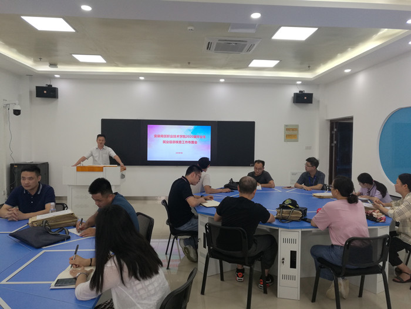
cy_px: 154
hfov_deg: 65.3
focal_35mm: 27
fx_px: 321
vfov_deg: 51.4
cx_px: 206
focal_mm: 4.04
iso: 80
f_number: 2
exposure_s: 1/40
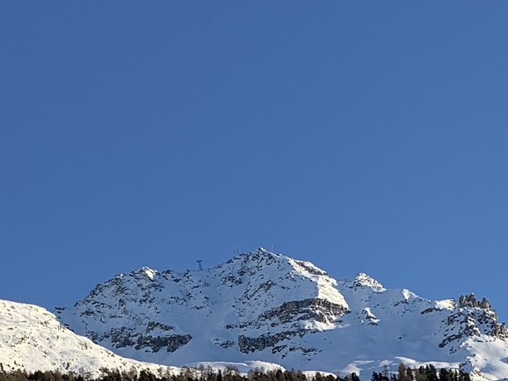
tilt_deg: +8.6
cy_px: 580
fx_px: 1497
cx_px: 304
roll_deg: +2.9
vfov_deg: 13.6
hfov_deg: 19.2
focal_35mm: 102
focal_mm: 4.25
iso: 25
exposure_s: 1/2114
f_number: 1.8
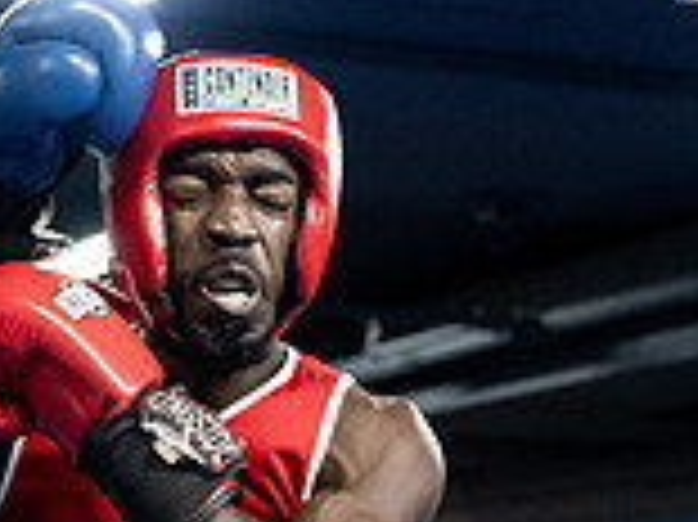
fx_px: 2901
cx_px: -5
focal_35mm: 144
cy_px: 785
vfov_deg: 10.0
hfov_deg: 13.5
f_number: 2.8
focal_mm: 40
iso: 8000
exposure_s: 1/1000
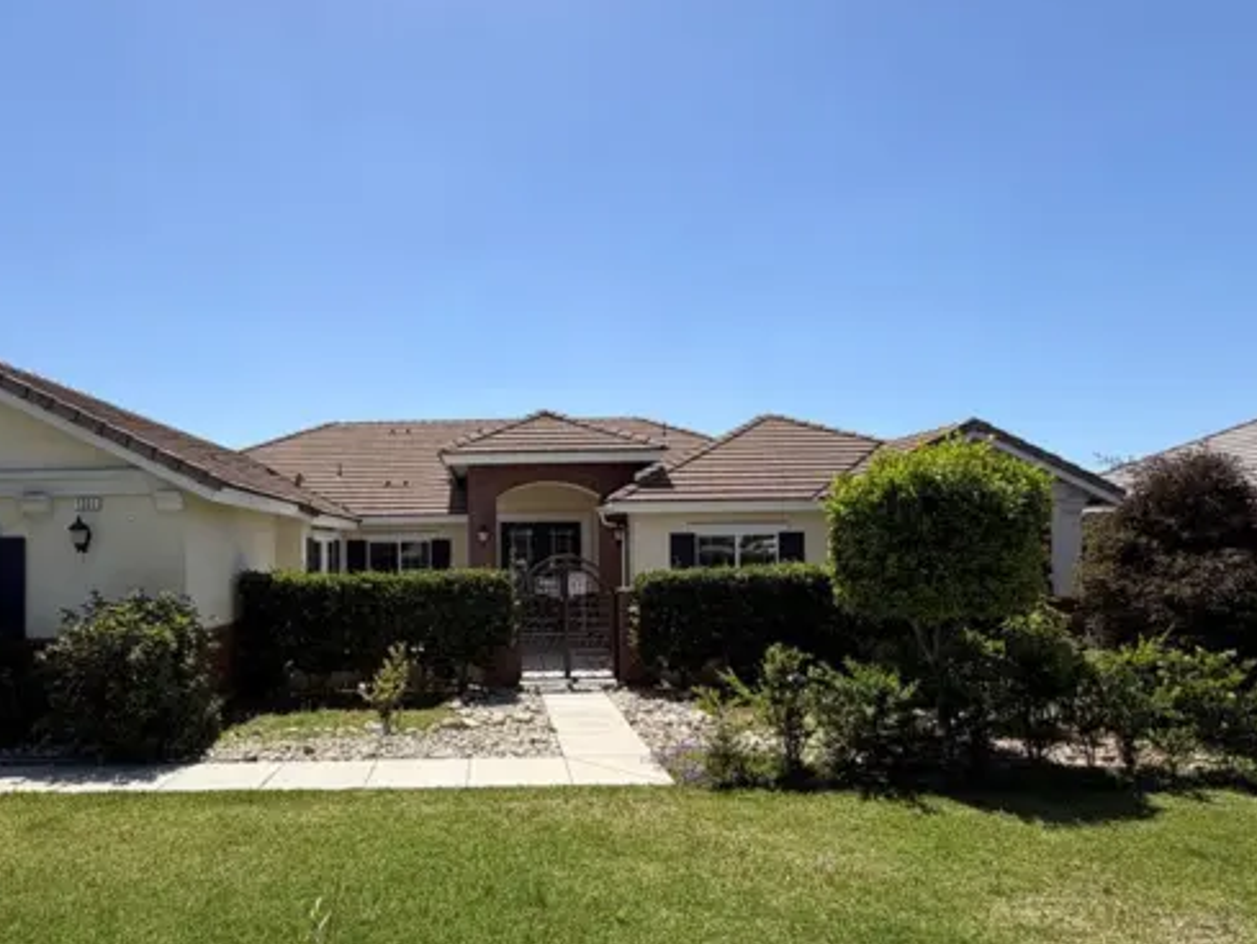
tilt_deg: +2.0
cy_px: 532
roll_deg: +0.4
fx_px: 799
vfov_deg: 60.9
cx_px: 486
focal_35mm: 22
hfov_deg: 75.3
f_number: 2.2
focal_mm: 2.22
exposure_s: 1/876
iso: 20
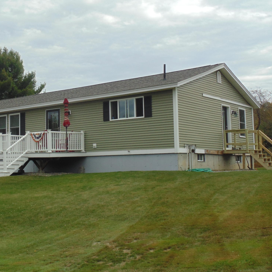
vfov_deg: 32.2
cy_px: 130
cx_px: 66
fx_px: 471
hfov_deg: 31.6
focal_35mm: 53
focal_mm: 6.2
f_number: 3.4
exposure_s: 1/640
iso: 80
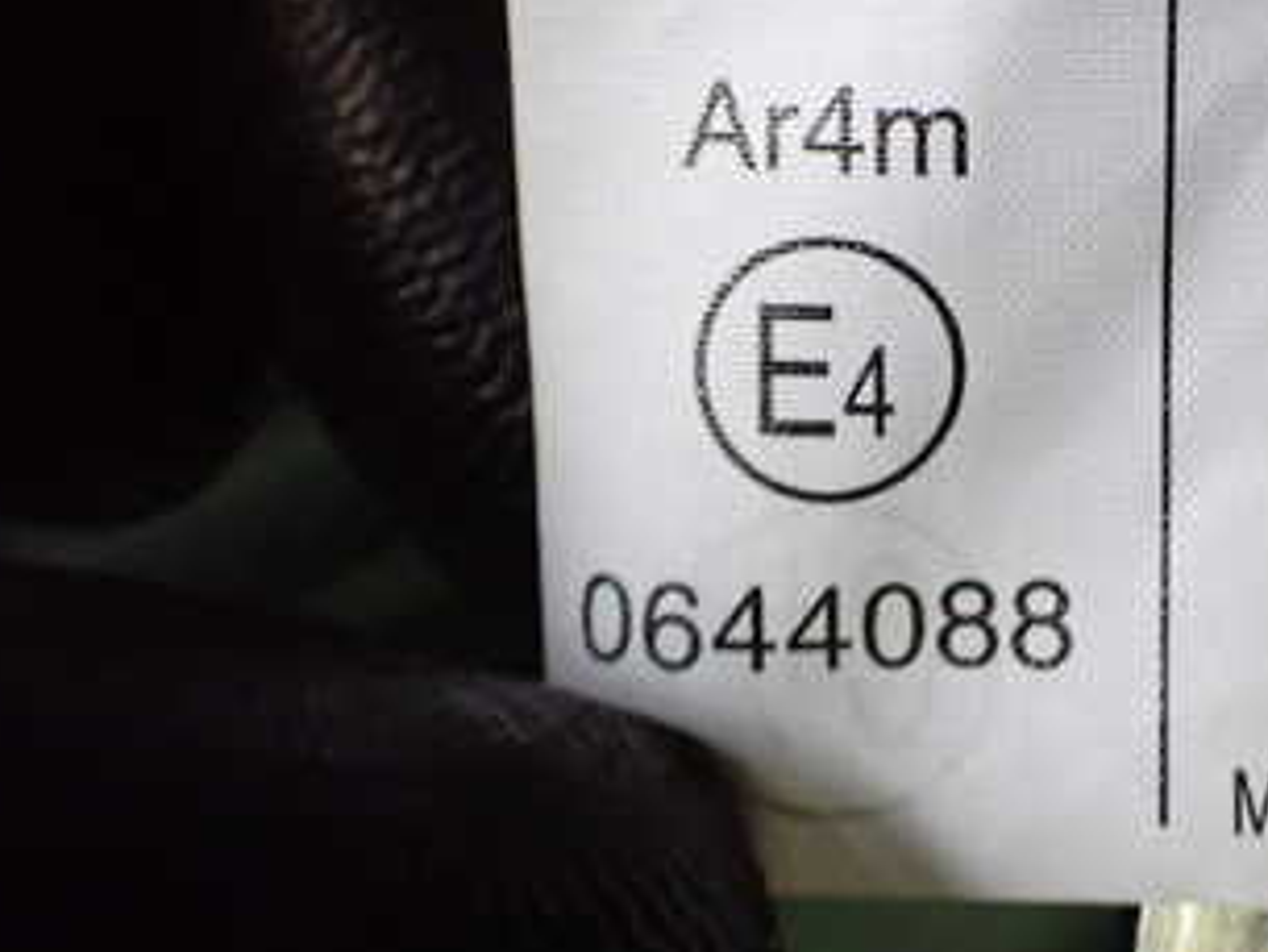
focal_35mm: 59
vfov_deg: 24.3
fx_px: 2162
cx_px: 1048
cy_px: 154
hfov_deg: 31.7
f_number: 2.3
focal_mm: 5.4
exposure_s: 1/40
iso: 800
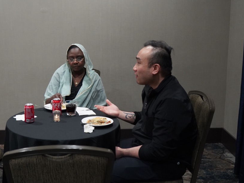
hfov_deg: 39.4
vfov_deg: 30.8
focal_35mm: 47
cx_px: 64
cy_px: 74
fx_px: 331
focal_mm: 33
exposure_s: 1/160
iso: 8000
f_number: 4
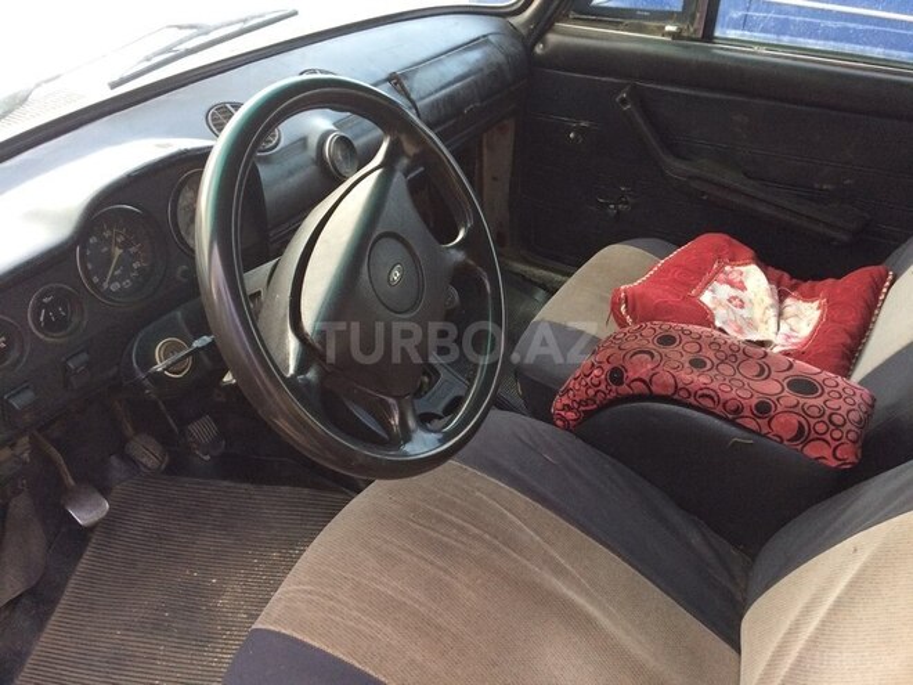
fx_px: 765
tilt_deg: -36.4
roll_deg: -1.2
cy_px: 342
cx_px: 456
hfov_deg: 61.7
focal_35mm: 29
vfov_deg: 48.2
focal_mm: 4.15
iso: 160
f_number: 2.2
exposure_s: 1/33
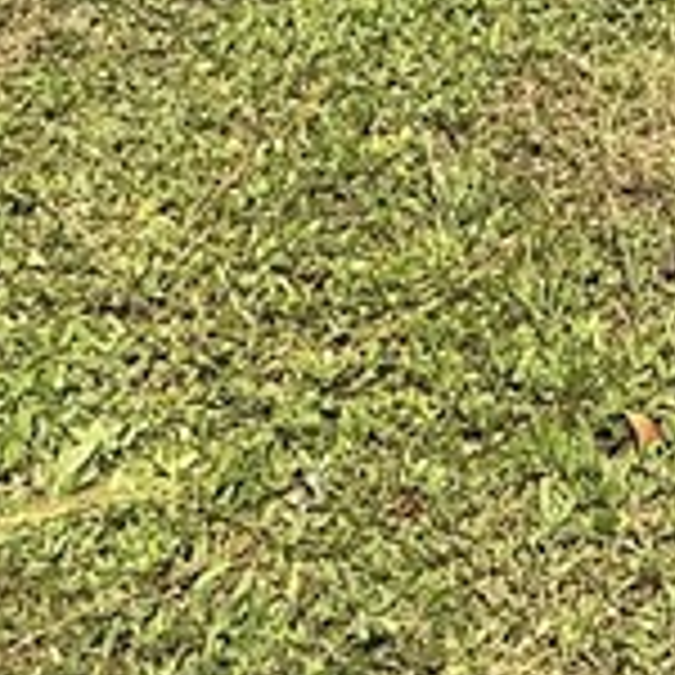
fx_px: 3861
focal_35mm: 175
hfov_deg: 9.6
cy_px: -1026
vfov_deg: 8.9
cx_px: 1148
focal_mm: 3
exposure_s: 1/2141
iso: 25
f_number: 1.8
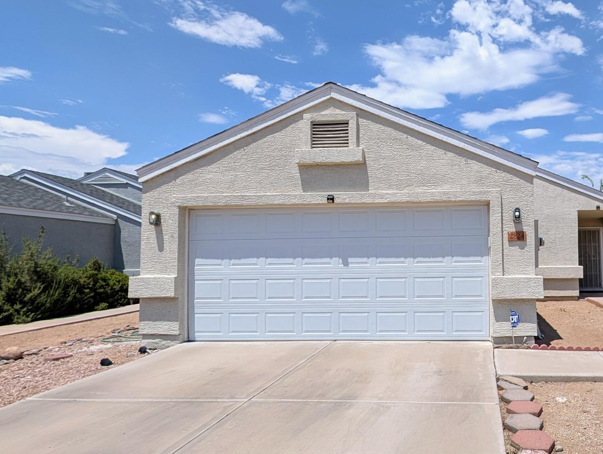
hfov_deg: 73.0
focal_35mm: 21
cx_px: 457
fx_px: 366
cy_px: 245
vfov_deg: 63.5
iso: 57
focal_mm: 2.02
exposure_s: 1/4505
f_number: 1.7
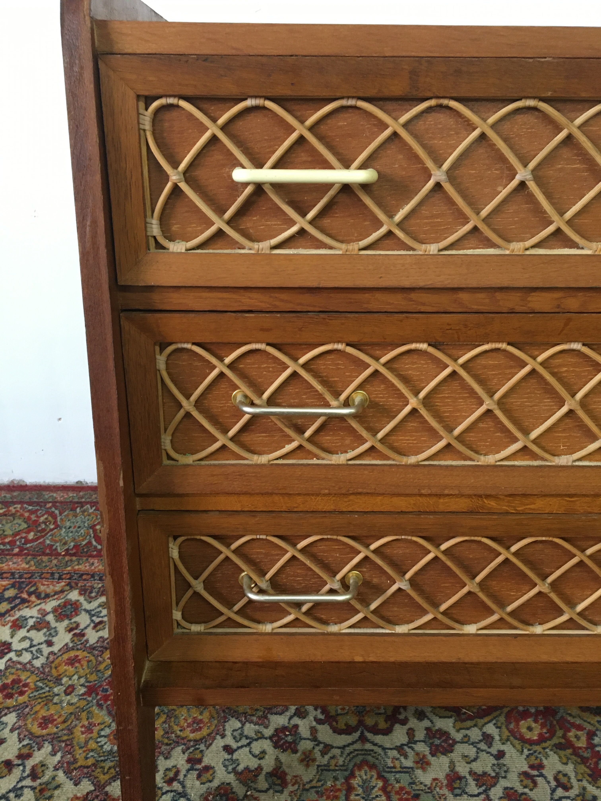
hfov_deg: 48.2
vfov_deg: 61.7
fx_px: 671
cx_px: 300
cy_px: 400
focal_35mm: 29
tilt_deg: -21.0
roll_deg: +0.3
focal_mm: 4.15
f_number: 2.2
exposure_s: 1/33
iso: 200
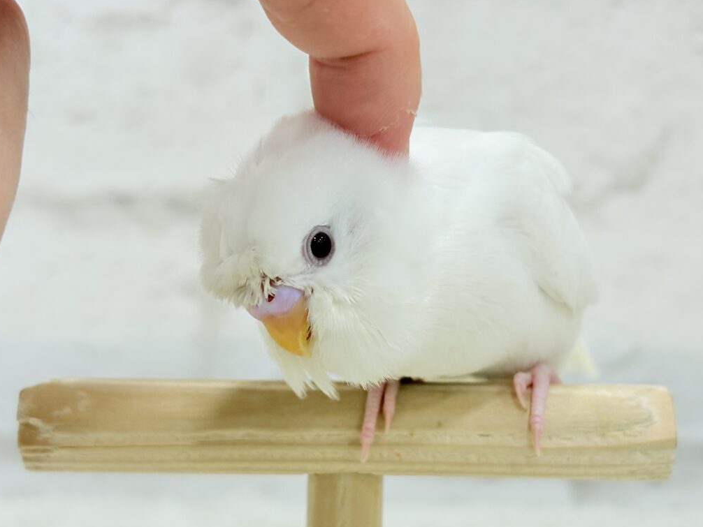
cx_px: 365
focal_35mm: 62
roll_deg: +0.1
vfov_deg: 23.6
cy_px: 298
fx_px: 1259
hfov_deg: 31.2
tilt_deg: -4.0
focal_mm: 5.96
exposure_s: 1/100
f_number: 1.6
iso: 64
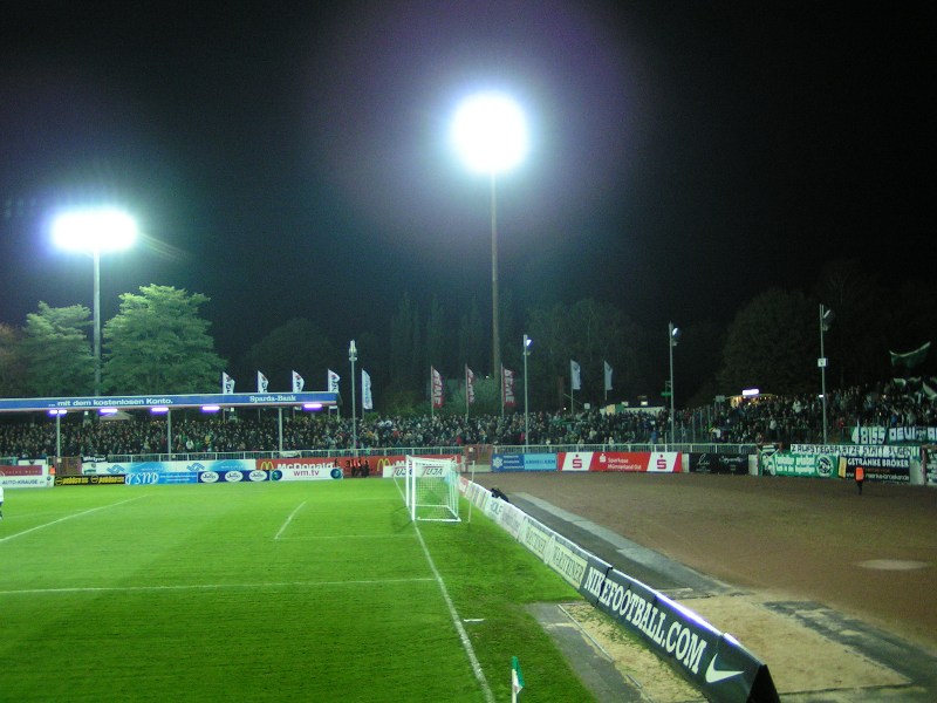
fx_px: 1029
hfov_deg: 49.0
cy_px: 352
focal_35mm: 38
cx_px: 468
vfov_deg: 37.7
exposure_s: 1/30
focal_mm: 5.8
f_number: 2.8
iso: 200
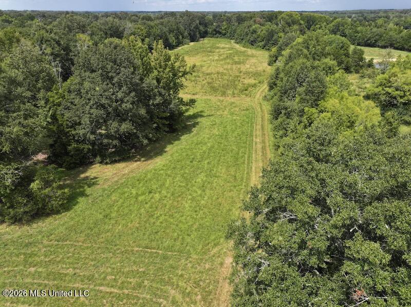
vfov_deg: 56.8
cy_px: 154
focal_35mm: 24
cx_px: 206
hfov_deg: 71.6
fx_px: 285
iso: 100
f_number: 2.8
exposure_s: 1/1600
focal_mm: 12.29
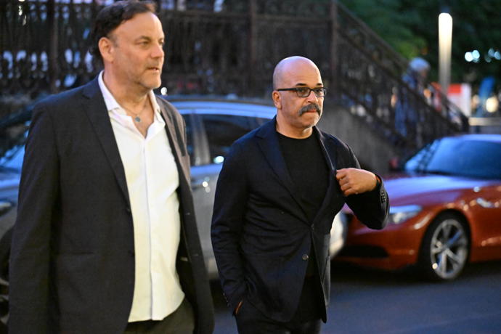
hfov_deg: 20.4
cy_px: 167
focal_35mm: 100
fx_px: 1392
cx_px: 250
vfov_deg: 13.7
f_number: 2.8
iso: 25600
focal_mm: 100
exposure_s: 1/160
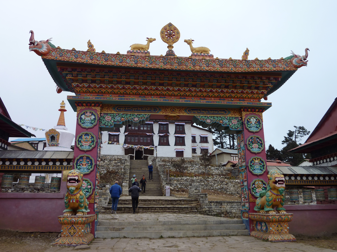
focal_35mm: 29
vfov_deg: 48.2
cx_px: 168
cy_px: 126
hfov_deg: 61.7
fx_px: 282
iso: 80
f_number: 3.4
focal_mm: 4.7
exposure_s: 1/80
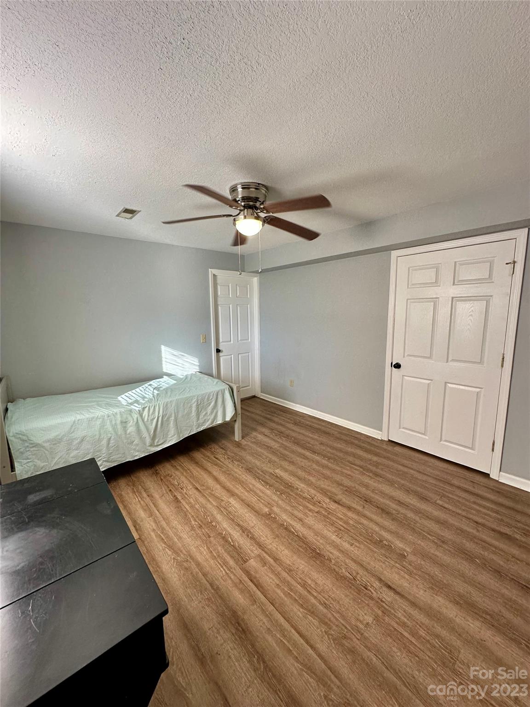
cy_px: 354
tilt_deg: -8.1
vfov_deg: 102.1
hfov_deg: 85.7
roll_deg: +0.1
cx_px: 265
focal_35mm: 14
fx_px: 286
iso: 200
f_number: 2.2
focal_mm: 2.22
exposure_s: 1/120
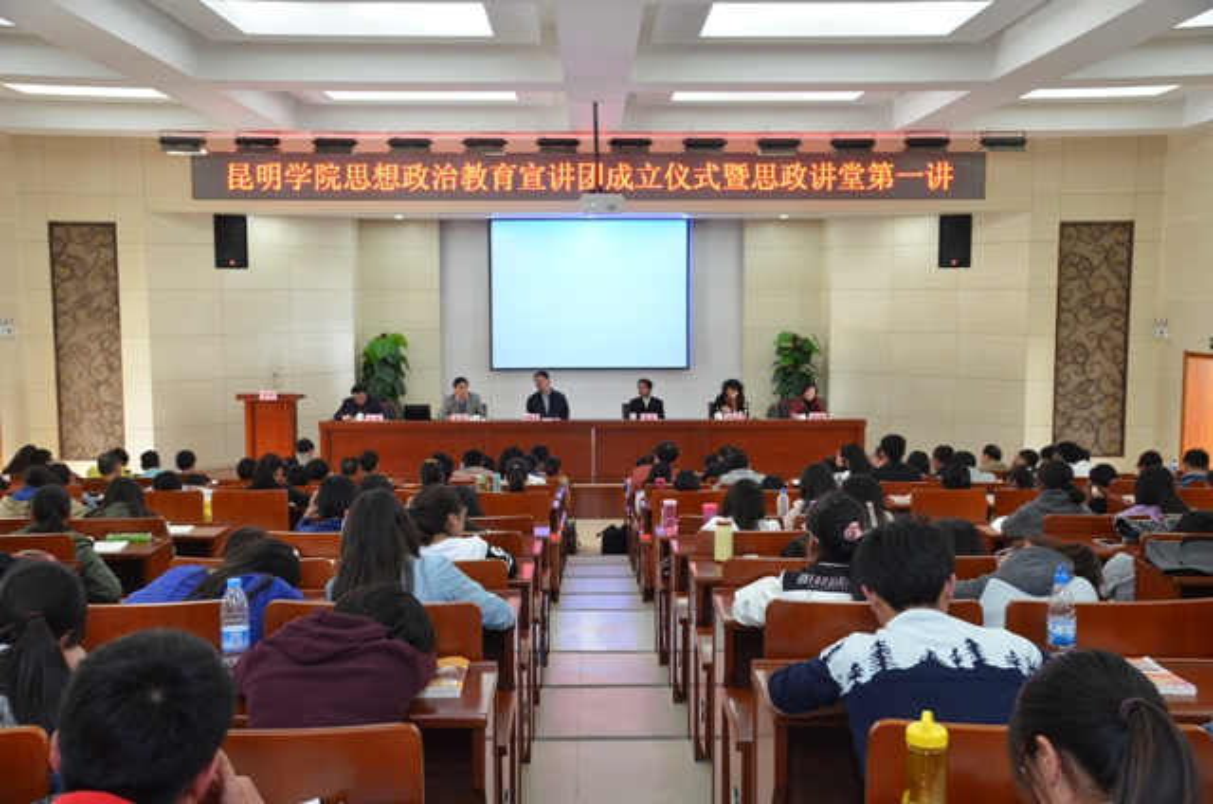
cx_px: 606
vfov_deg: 35.3
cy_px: 402
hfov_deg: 51.4
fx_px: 1261
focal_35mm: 38
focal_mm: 25
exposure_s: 1/30
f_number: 6.3
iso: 1000
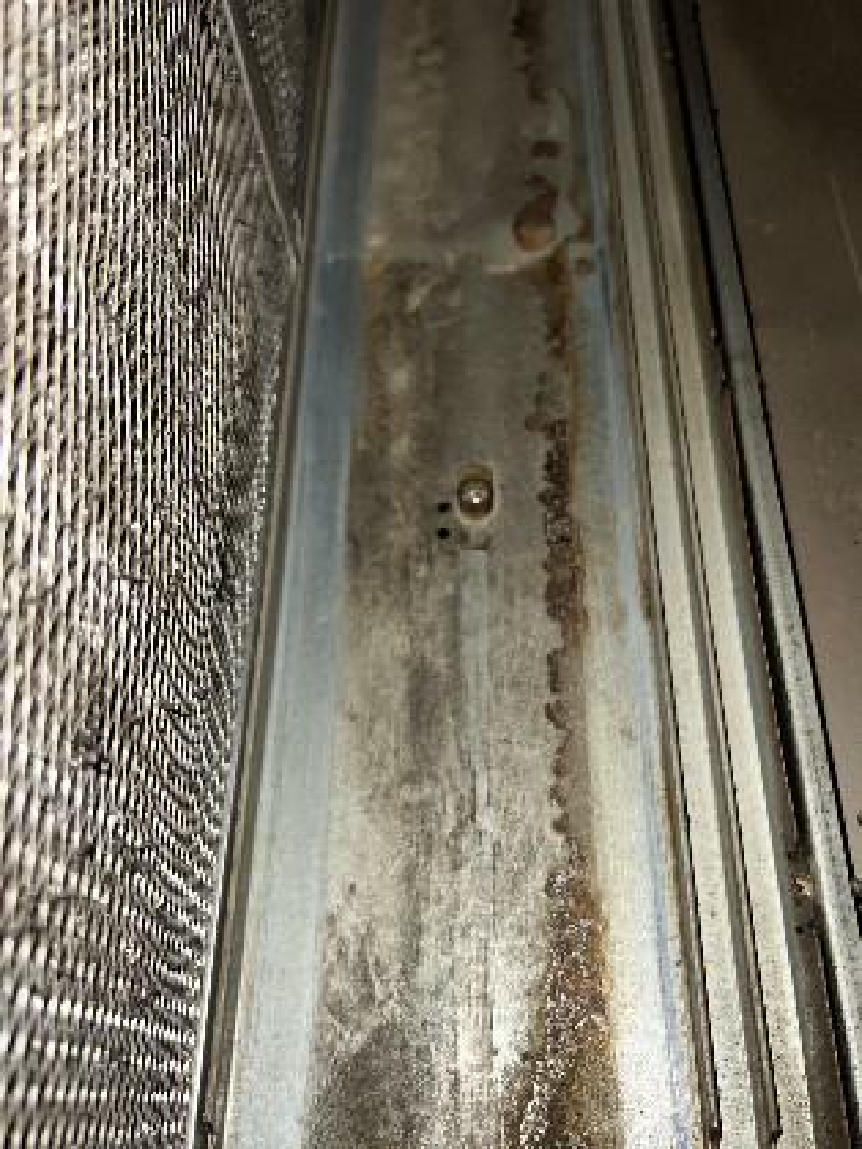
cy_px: 574
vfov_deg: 61.7
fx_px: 963
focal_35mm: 29
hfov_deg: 48.2
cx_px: 431
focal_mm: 4.2
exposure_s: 1/120
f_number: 2.2
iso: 32
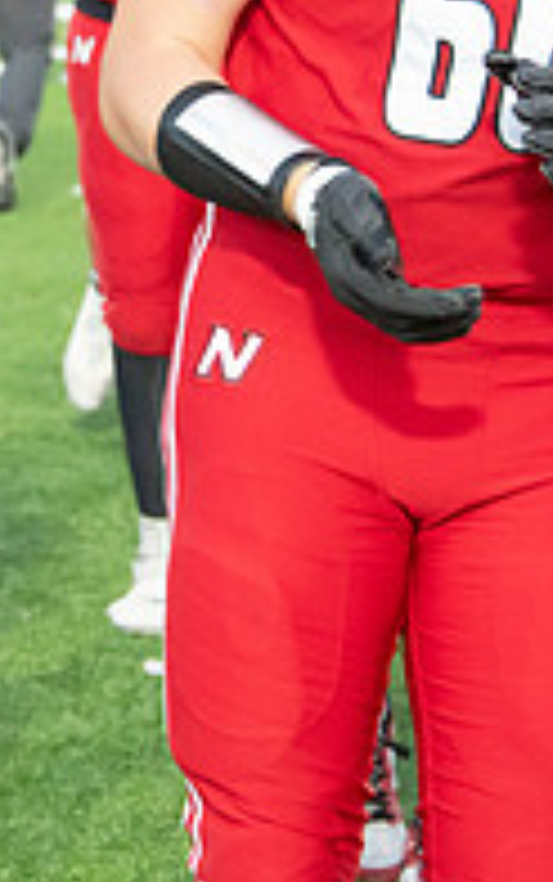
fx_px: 6516
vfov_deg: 7.7
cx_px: 148
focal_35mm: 271
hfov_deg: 4.9
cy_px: 83
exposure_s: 1/500
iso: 8000
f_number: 5.6
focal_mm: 90
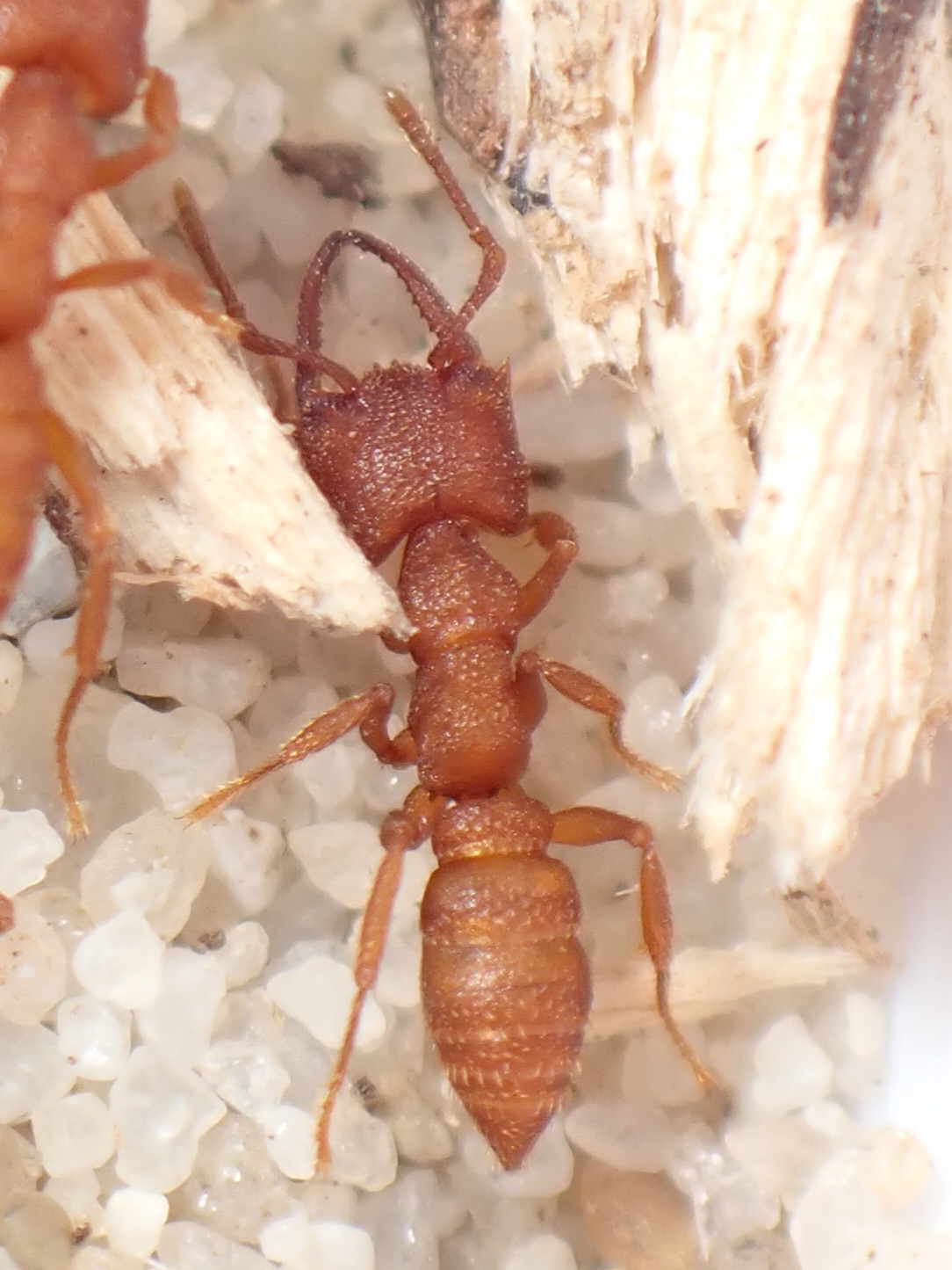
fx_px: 3666
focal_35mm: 100
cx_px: 476
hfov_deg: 14.8
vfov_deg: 19.6
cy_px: 635
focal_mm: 18
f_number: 4.9
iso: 100
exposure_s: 1/100
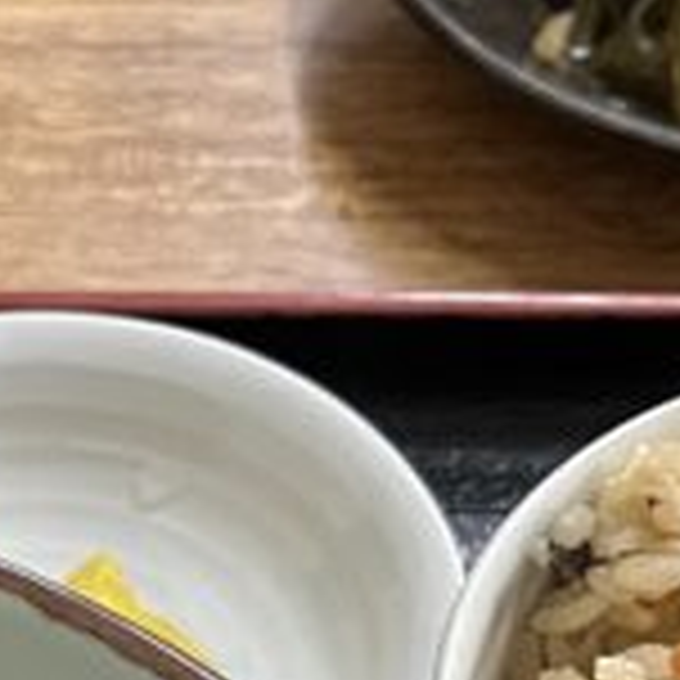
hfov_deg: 10.9
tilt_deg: -51.7
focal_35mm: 156
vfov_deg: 10.9
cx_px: -275
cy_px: 932
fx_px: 3467
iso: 250
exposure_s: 1/60
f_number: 1.6
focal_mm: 5.1
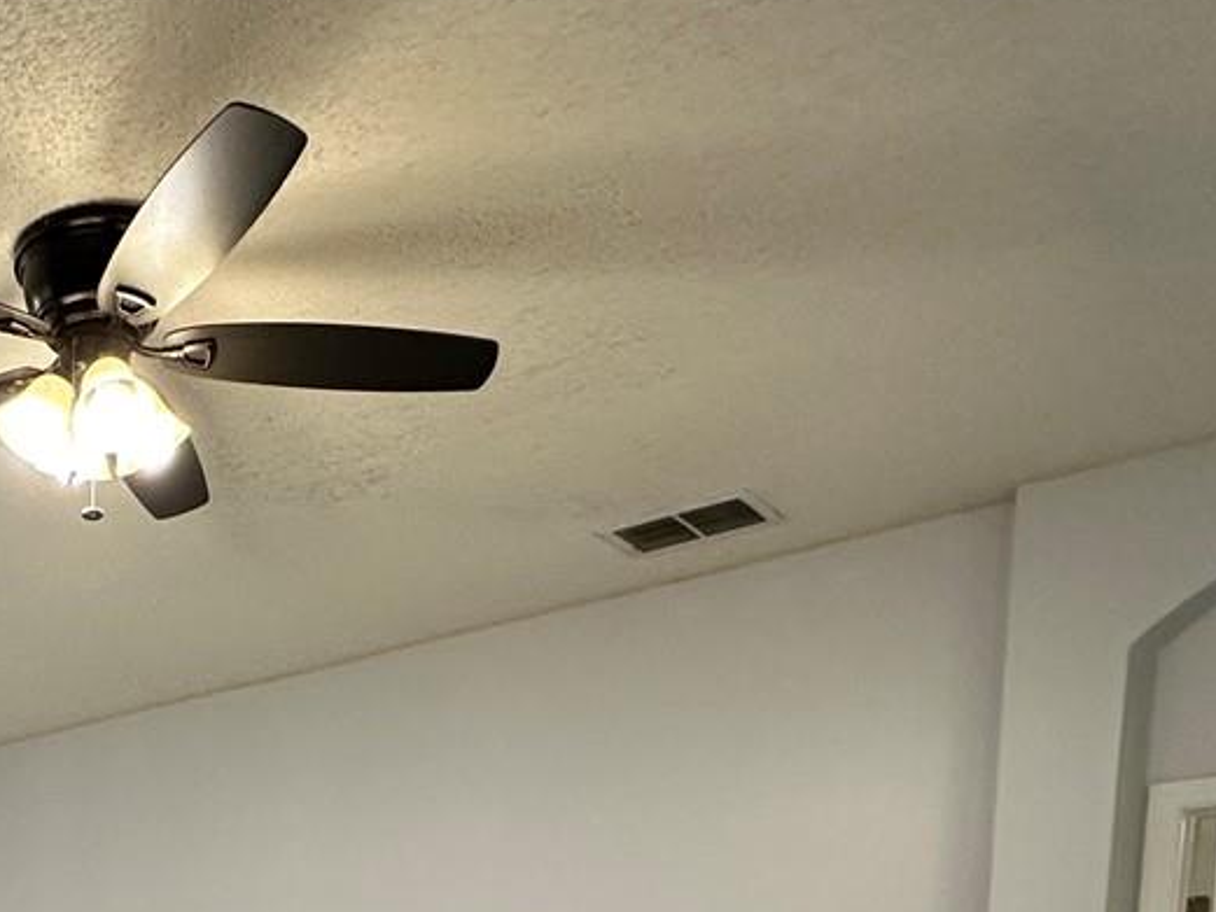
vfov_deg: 27.0
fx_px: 1511
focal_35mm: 43
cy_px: 1253
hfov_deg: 37.5
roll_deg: -0.1
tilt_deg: -5.7
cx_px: -86
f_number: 2.2
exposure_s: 1/120
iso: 200
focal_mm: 2.22
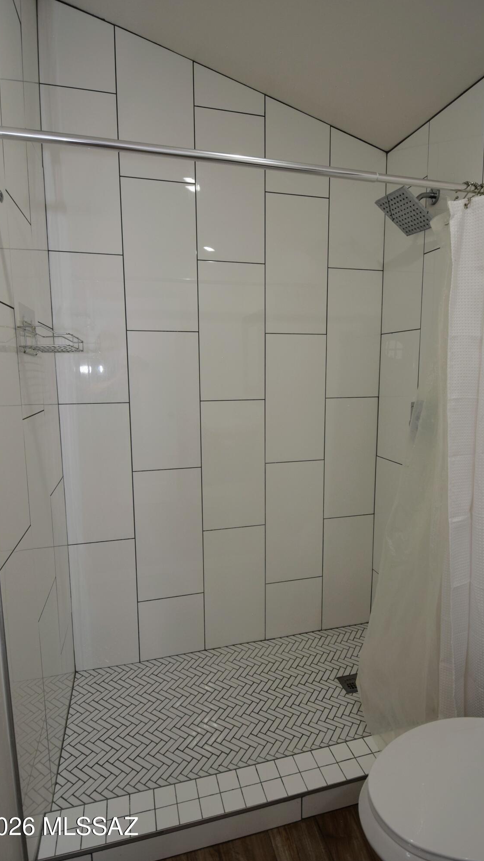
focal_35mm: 19
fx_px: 434
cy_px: 432
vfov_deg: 89.6
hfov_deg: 58.3
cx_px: 250
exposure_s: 1/60
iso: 450
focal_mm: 12
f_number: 5.6
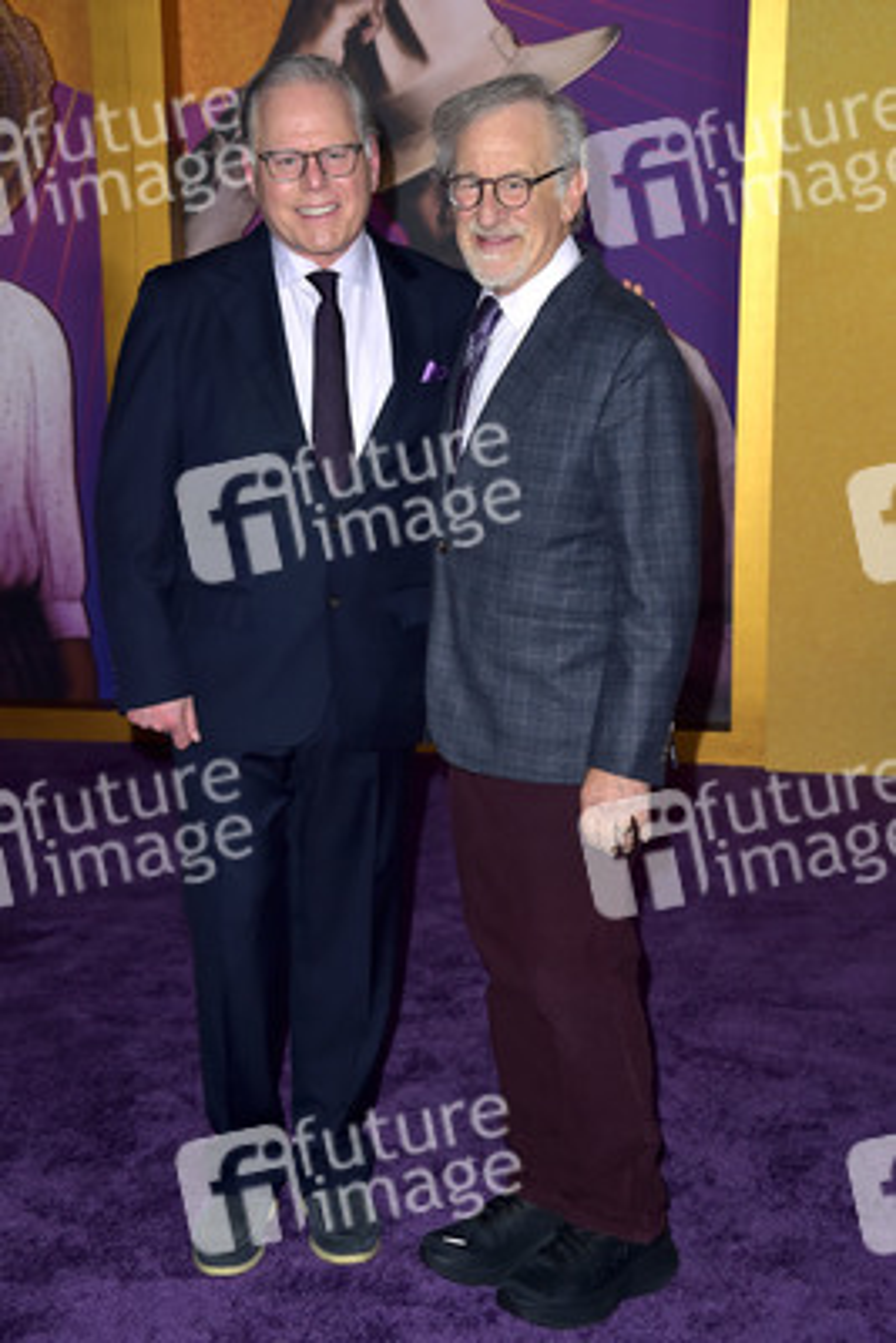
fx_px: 2312
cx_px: 448
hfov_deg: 21.9
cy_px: 672
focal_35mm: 62
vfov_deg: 32.4
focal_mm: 62
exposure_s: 1/250
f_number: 6.3
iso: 320
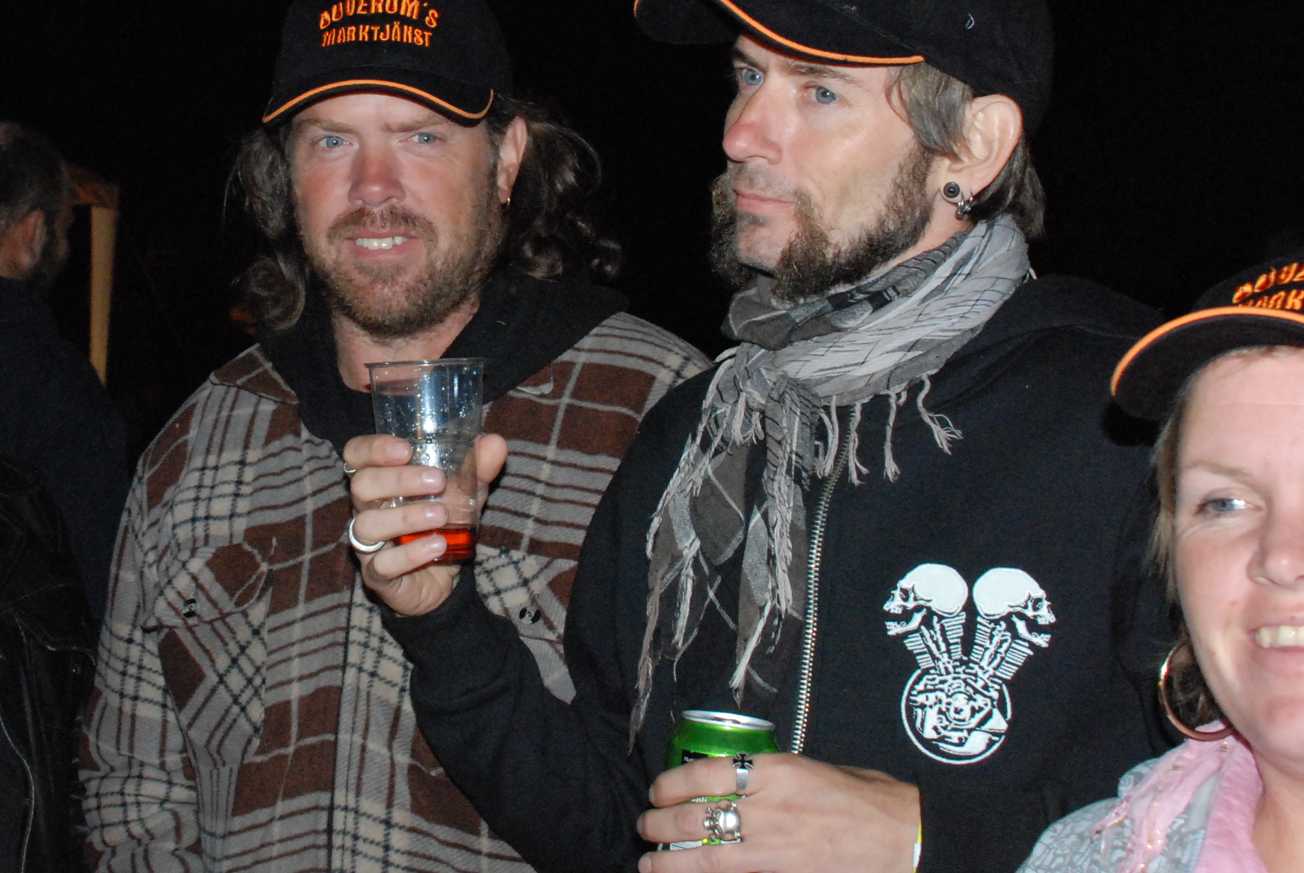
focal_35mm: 65
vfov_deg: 20.9
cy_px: 248
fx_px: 2358
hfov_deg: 30.5
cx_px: 375
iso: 1600
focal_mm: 24
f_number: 5.6
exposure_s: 1/60
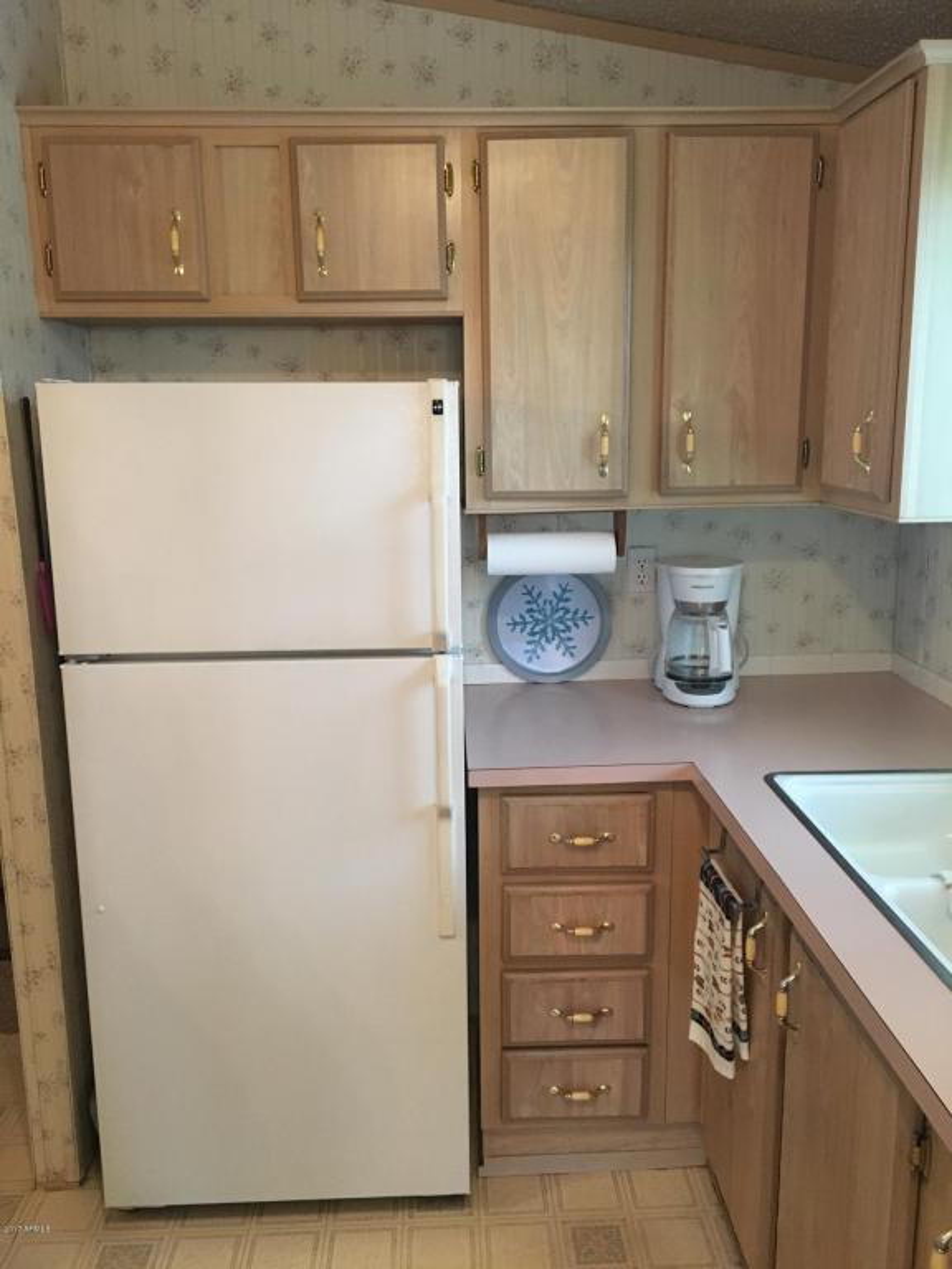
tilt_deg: -13.1
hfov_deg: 48.2
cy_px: 634
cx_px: 476
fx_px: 1063
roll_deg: +1.9
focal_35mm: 29
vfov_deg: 61.7
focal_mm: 4.15
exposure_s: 1/30
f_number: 2.2
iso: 200
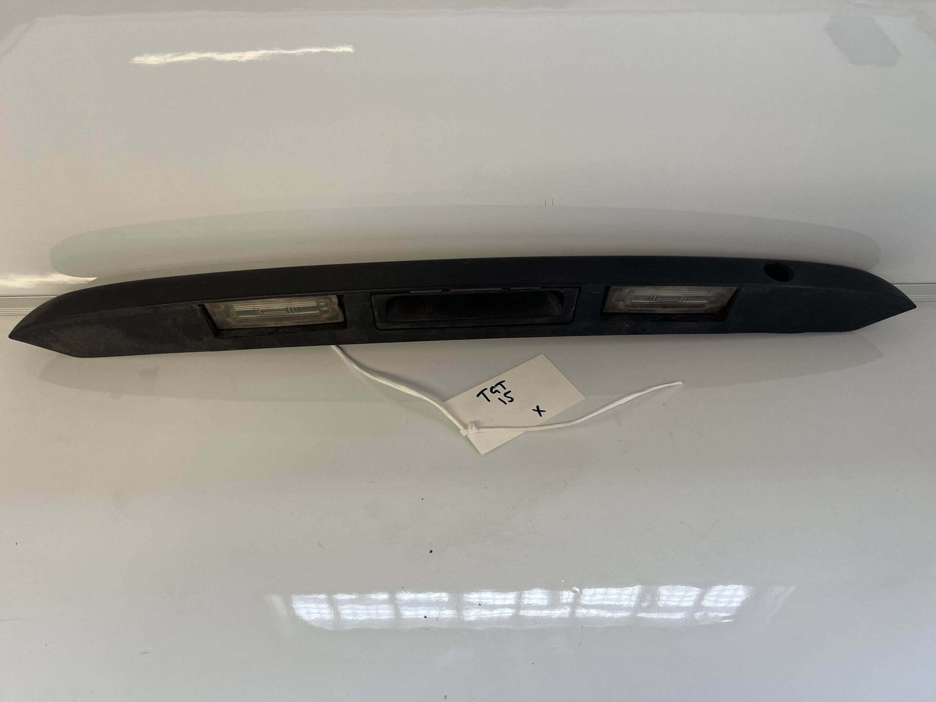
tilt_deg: -51.6
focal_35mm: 26
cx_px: 468
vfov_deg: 53.1
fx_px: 703
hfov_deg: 67.3
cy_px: 351
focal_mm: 5.1
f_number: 1.6
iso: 80
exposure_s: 1/121
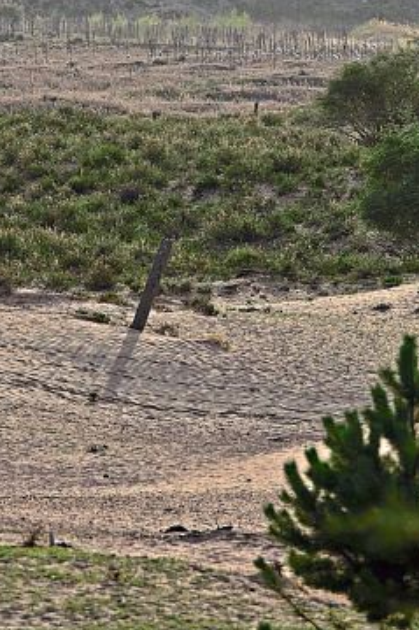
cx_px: 238
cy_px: 160
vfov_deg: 3.0
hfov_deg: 2.0
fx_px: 12074
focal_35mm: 691
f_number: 5
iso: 100
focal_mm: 200
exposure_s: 1/3200
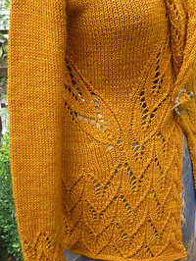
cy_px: 63
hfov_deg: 23.5
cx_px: 145
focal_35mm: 62
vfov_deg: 30.6
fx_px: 467
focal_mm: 5.5
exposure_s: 1/100
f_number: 2.8
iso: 80
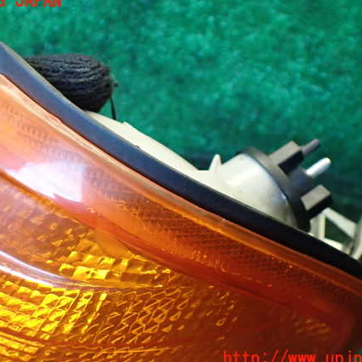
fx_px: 438
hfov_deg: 44.9
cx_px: 161
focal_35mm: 37
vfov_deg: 44.9
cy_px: 180
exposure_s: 1/125
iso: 640
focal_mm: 5.4
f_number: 2.3
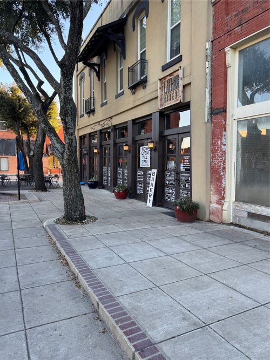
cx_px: 135
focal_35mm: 24
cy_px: 180
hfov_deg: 56.8
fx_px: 250
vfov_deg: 71.6
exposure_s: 1/207
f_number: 1.78
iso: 80
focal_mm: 6.76
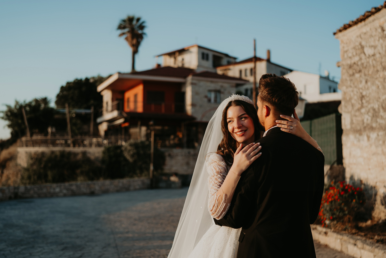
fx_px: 375
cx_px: 193
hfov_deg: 54.4
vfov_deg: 37.9
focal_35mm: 35
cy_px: 129
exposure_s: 1/1000
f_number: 1.8
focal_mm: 35
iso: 100
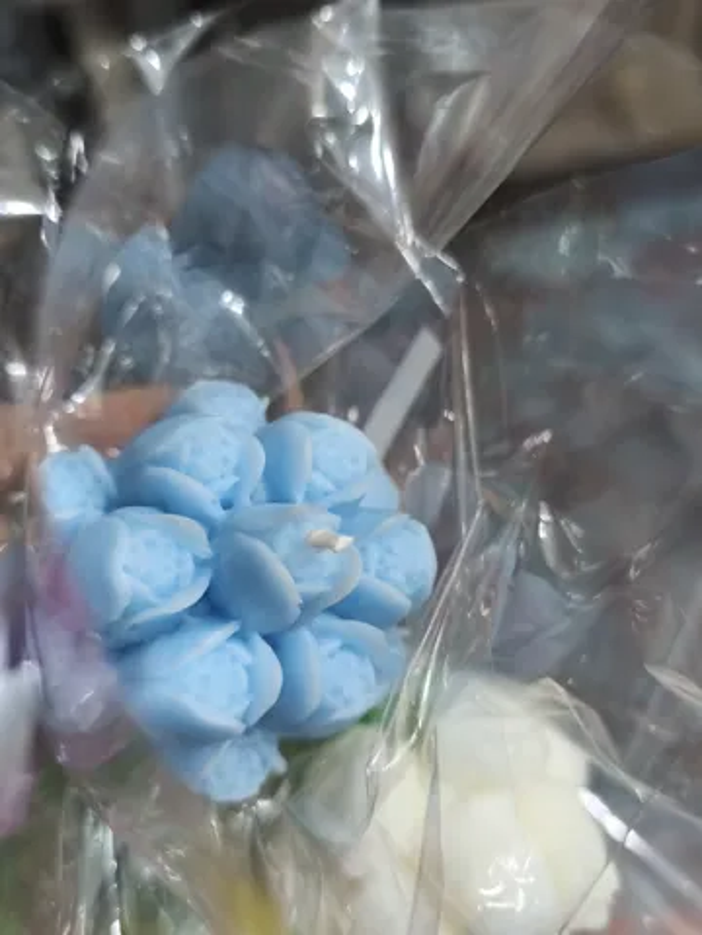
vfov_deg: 56.8
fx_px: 865
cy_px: 468
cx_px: 351
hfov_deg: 44.2
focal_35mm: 32
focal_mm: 6.14
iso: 1600
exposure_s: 1/25
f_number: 1.65
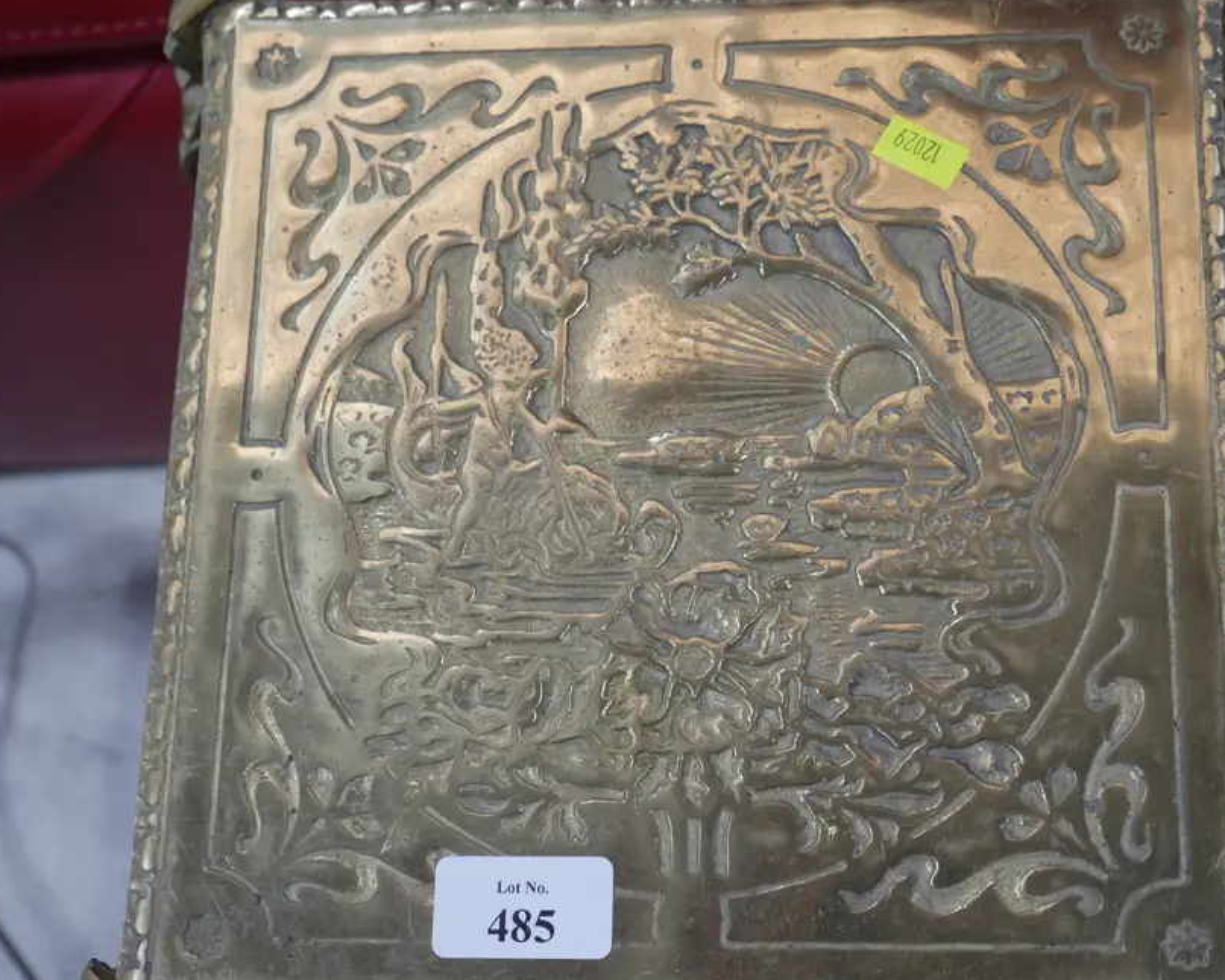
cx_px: 707
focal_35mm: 52
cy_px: 537
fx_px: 1886
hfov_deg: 35.9
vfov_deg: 29.1
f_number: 4.6
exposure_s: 1/60
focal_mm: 21
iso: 640
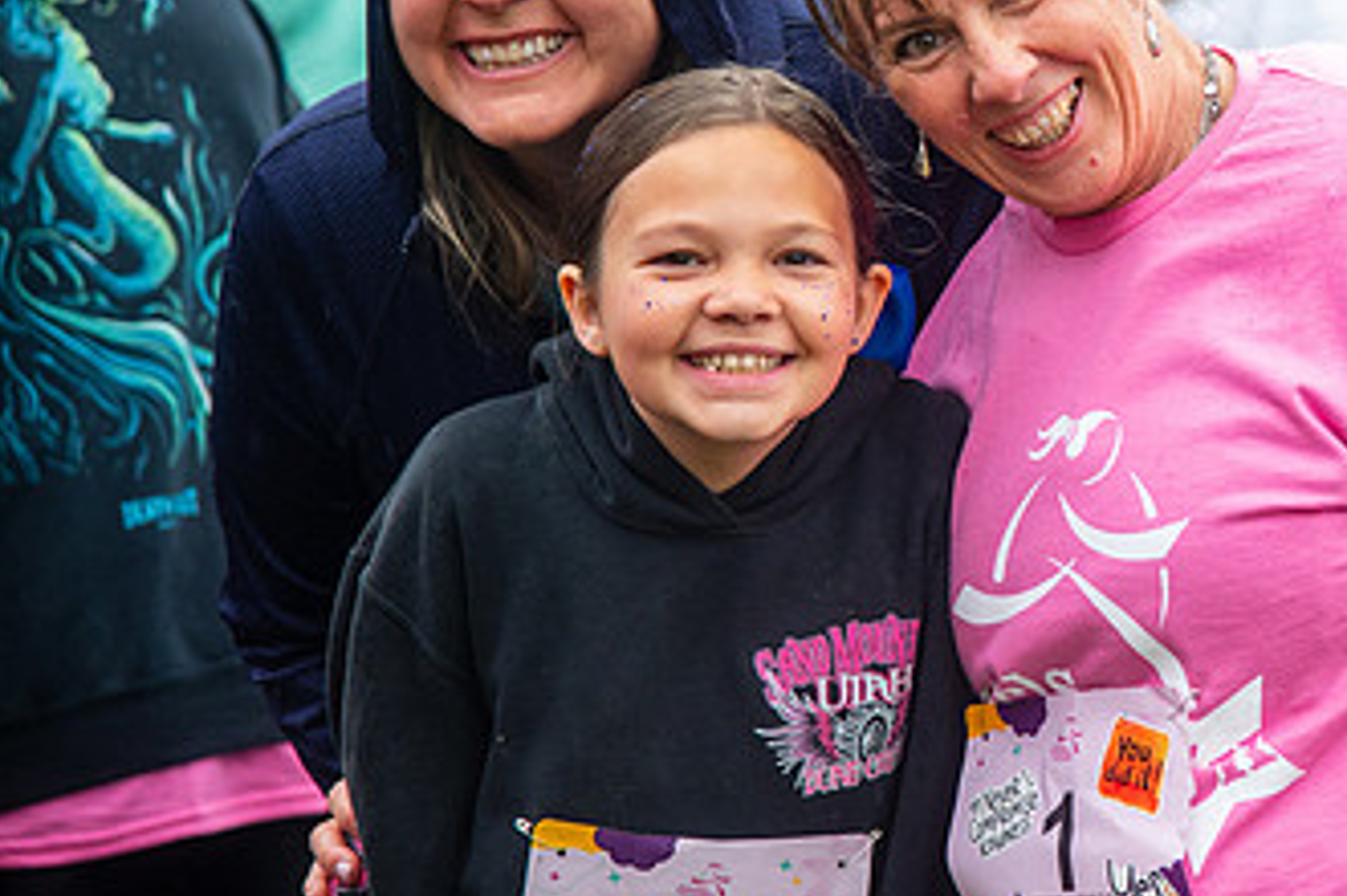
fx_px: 6878
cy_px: 342
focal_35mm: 184
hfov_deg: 11.1
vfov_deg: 7.4
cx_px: 1168
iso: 2000
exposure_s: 1/320
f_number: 4
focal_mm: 105
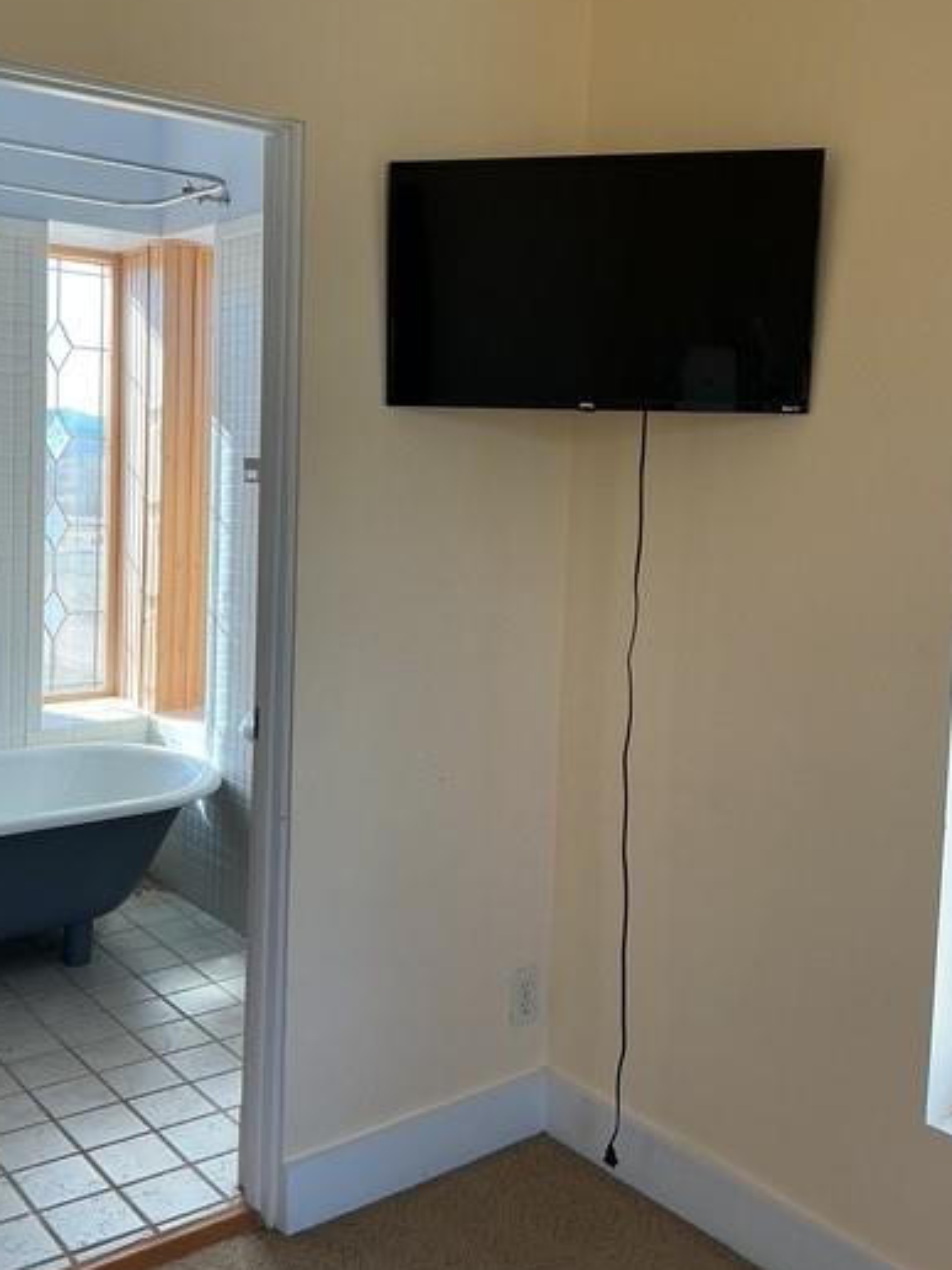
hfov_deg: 39.5
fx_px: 1320
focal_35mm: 36
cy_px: 554
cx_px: 379
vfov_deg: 51.2
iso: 32
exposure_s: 1/158
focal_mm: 3
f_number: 1.8
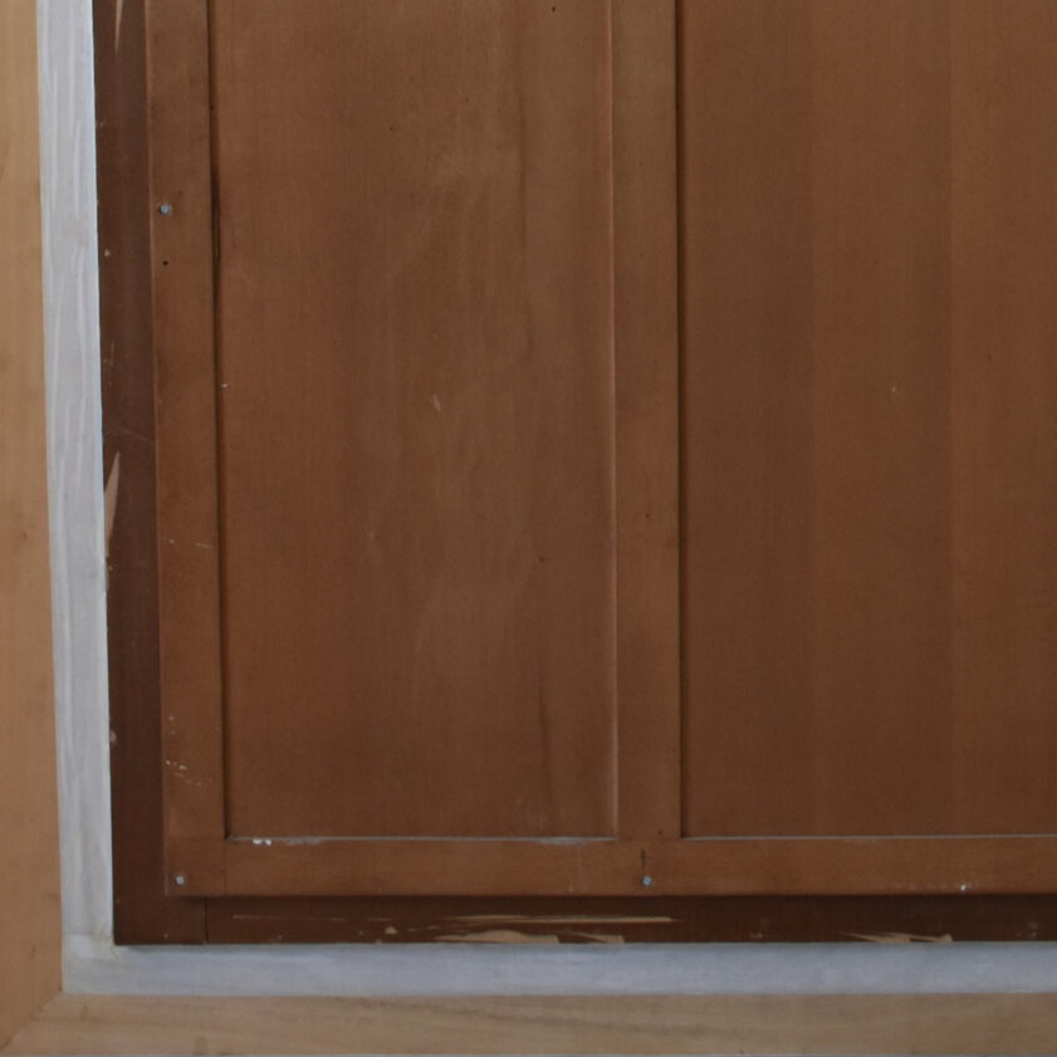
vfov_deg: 17.9
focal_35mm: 89
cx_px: 620
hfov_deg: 19.4
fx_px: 3085
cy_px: -387
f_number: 4.5
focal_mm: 23
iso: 800
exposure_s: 1/80
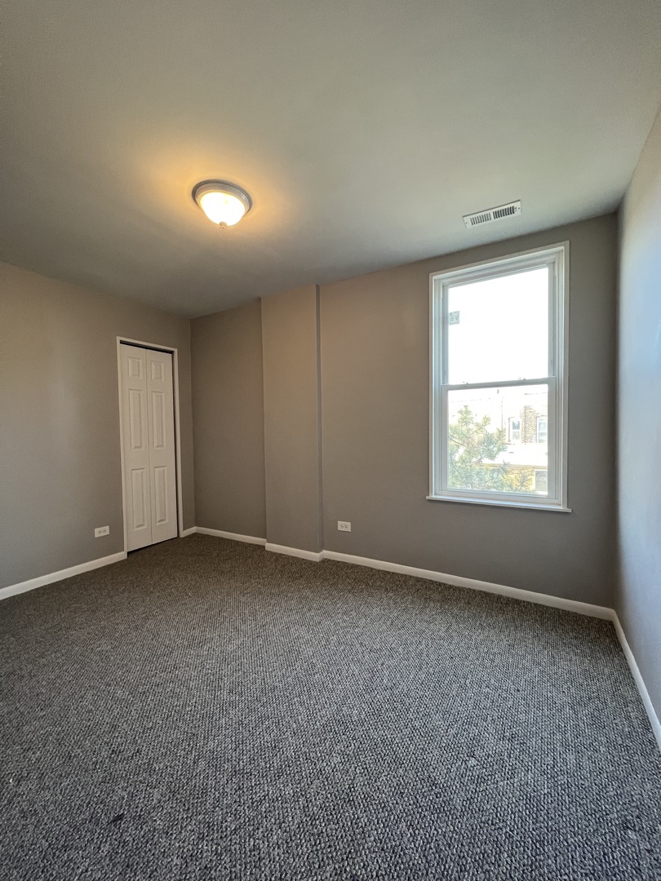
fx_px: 331
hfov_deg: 89.9
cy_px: 440
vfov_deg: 106.2
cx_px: 330
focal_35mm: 13
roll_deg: +2.4
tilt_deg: -1.5
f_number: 1.8
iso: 250
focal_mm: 1.57
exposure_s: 1/120
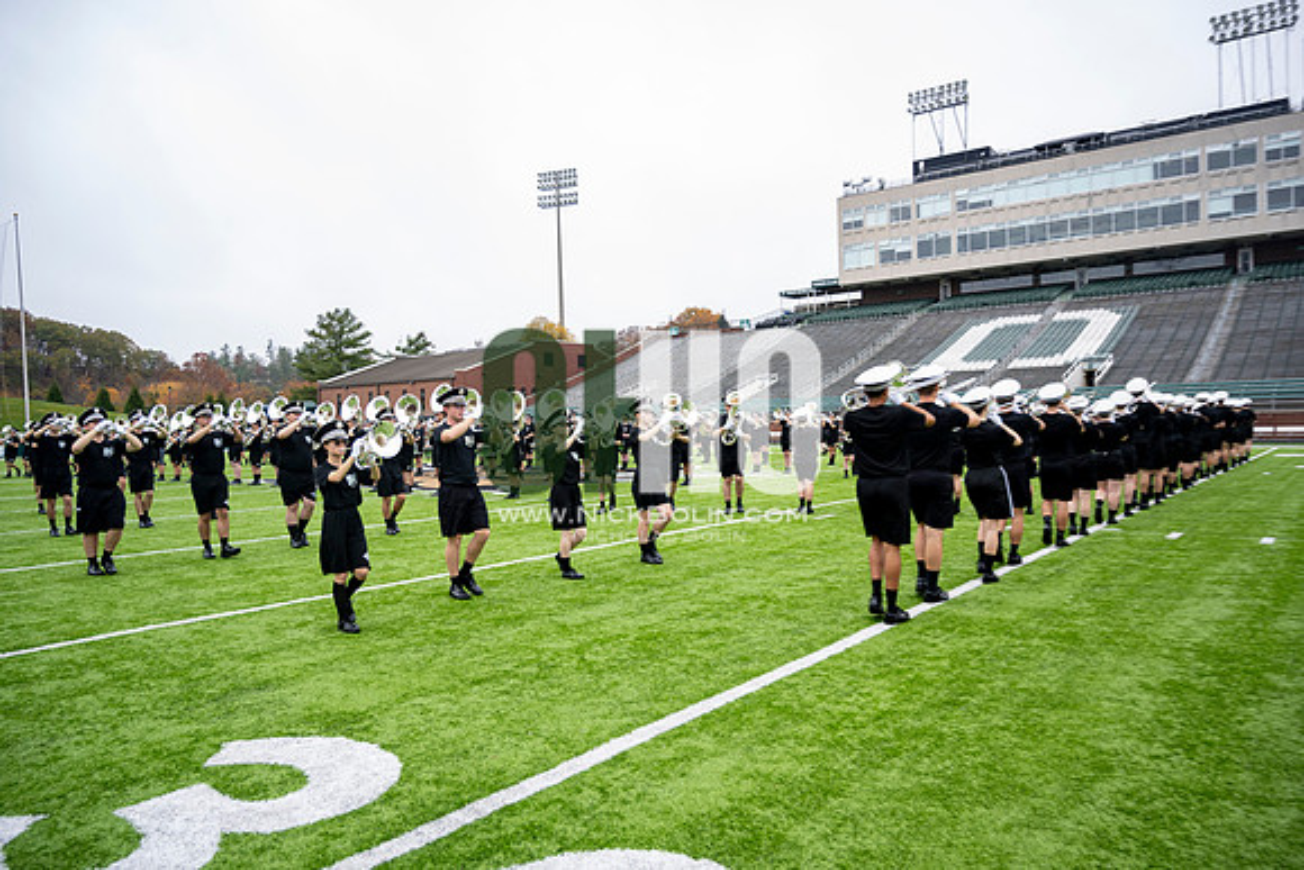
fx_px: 869
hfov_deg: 73.7
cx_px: 652
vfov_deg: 53.2
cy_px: 435
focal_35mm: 24
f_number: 4
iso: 160
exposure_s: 1/200
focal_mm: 24
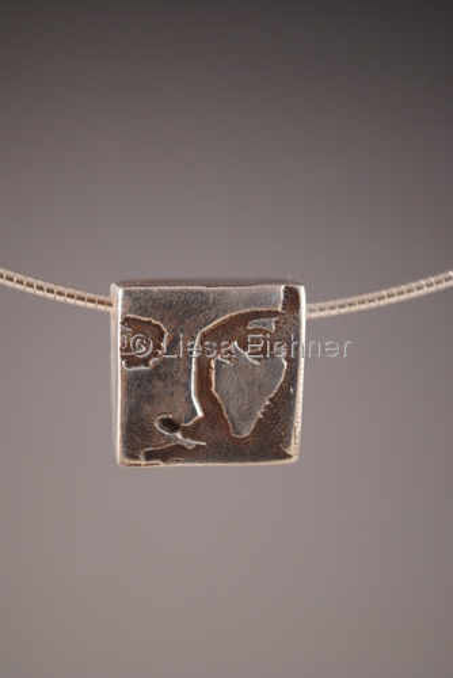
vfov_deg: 24.6
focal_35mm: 82
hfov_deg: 16.6
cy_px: 339
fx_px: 1555
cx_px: 226
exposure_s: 1/30
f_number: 5.6
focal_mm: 55
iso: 280
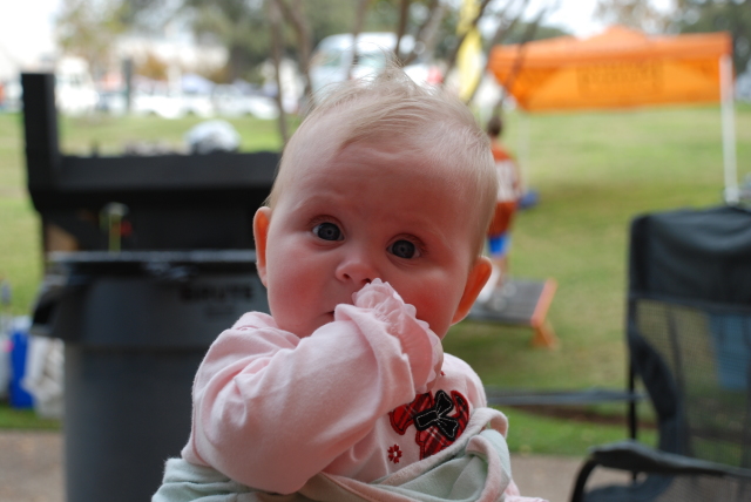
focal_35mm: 75
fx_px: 1566
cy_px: 251
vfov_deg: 18.2
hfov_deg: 27.0
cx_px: 376
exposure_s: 1/125
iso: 160
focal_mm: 50
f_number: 5.6
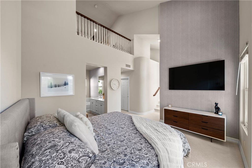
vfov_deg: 85.4
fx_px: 91
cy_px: 84
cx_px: 126
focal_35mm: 13
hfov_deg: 108.3
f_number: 9
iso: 200
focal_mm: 13
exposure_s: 1/5
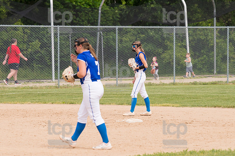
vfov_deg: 4.6
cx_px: 118
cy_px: 78
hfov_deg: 6.9
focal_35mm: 300
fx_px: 1957
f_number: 5.6
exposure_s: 1/1600
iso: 320
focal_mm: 200
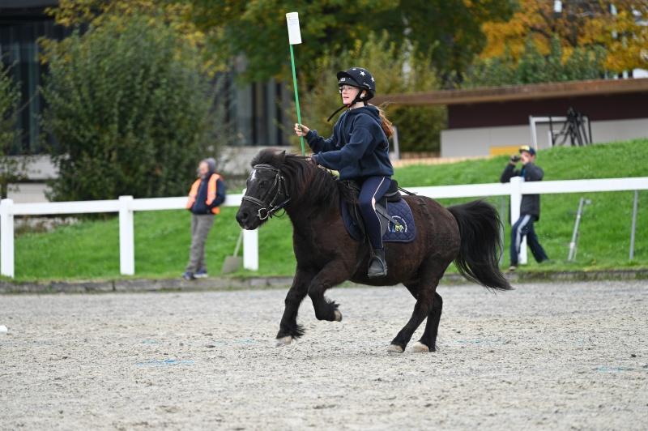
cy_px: 216
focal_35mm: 240
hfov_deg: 8.6
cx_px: 324
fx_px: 4316
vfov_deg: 5.7
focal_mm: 240
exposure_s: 1/800
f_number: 5
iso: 1000
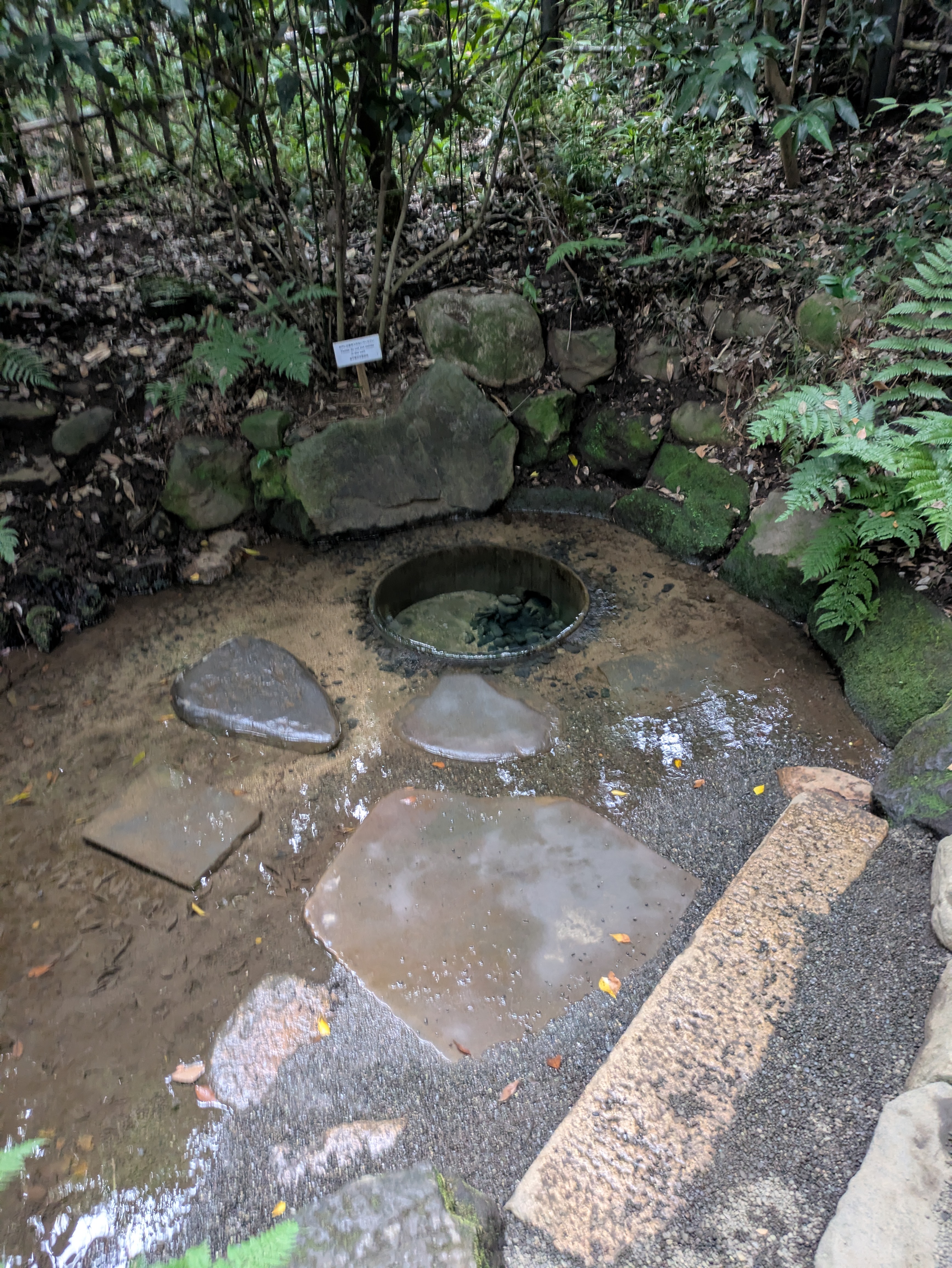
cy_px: 634
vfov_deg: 69.4
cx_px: 476
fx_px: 916
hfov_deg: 54.9
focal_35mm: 25
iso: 455
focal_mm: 5.43
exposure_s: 1/25
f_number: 1.89
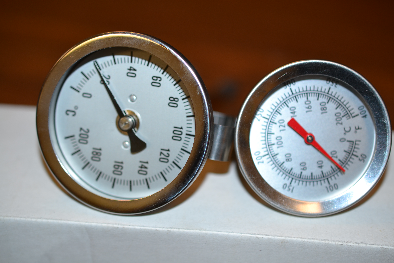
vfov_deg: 22.6
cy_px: 132
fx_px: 657
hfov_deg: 33.4
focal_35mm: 60
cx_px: 197
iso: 100
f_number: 3
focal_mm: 40
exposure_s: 1/60
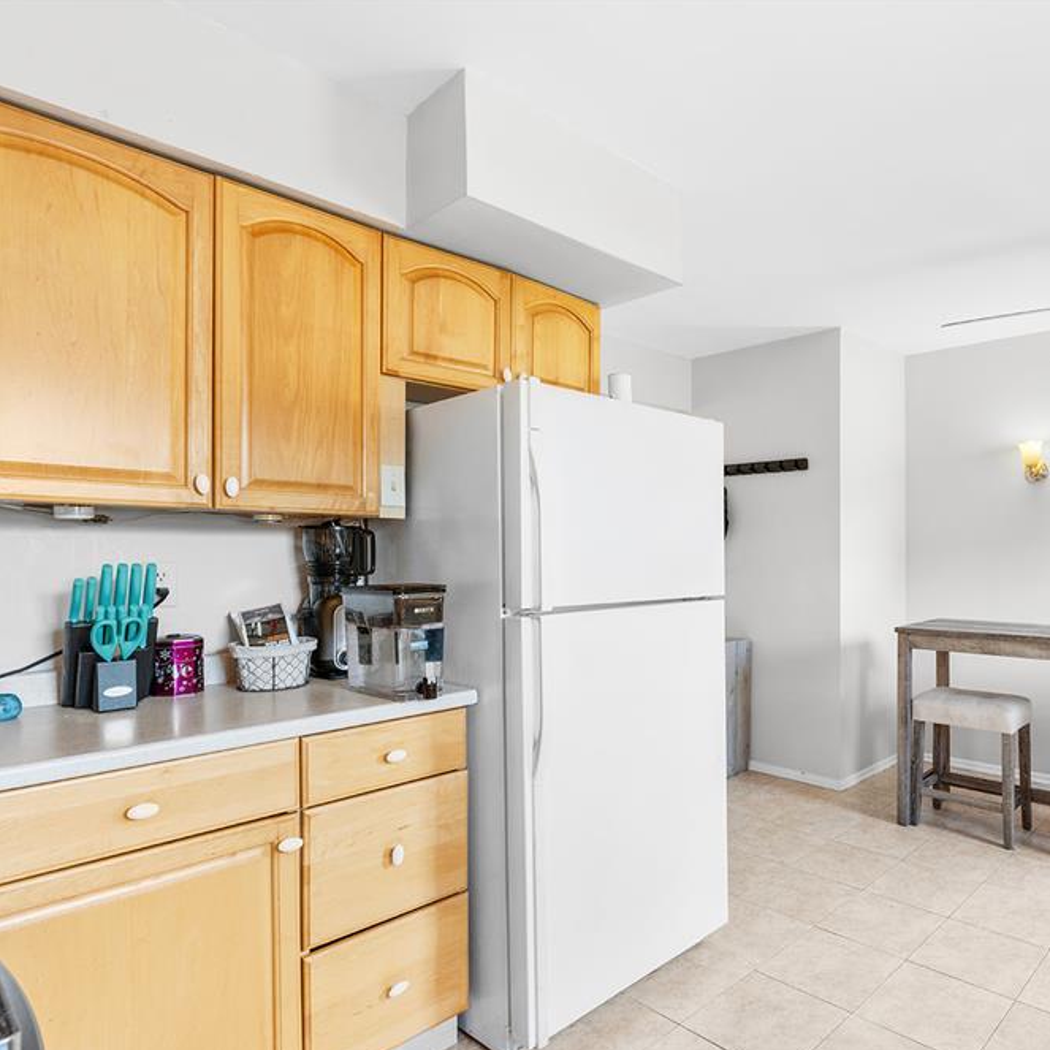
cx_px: 733
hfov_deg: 69.2
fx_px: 721
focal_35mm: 21
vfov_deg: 72.1
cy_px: 535
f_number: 8
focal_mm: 16
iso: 100
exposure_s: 1/3
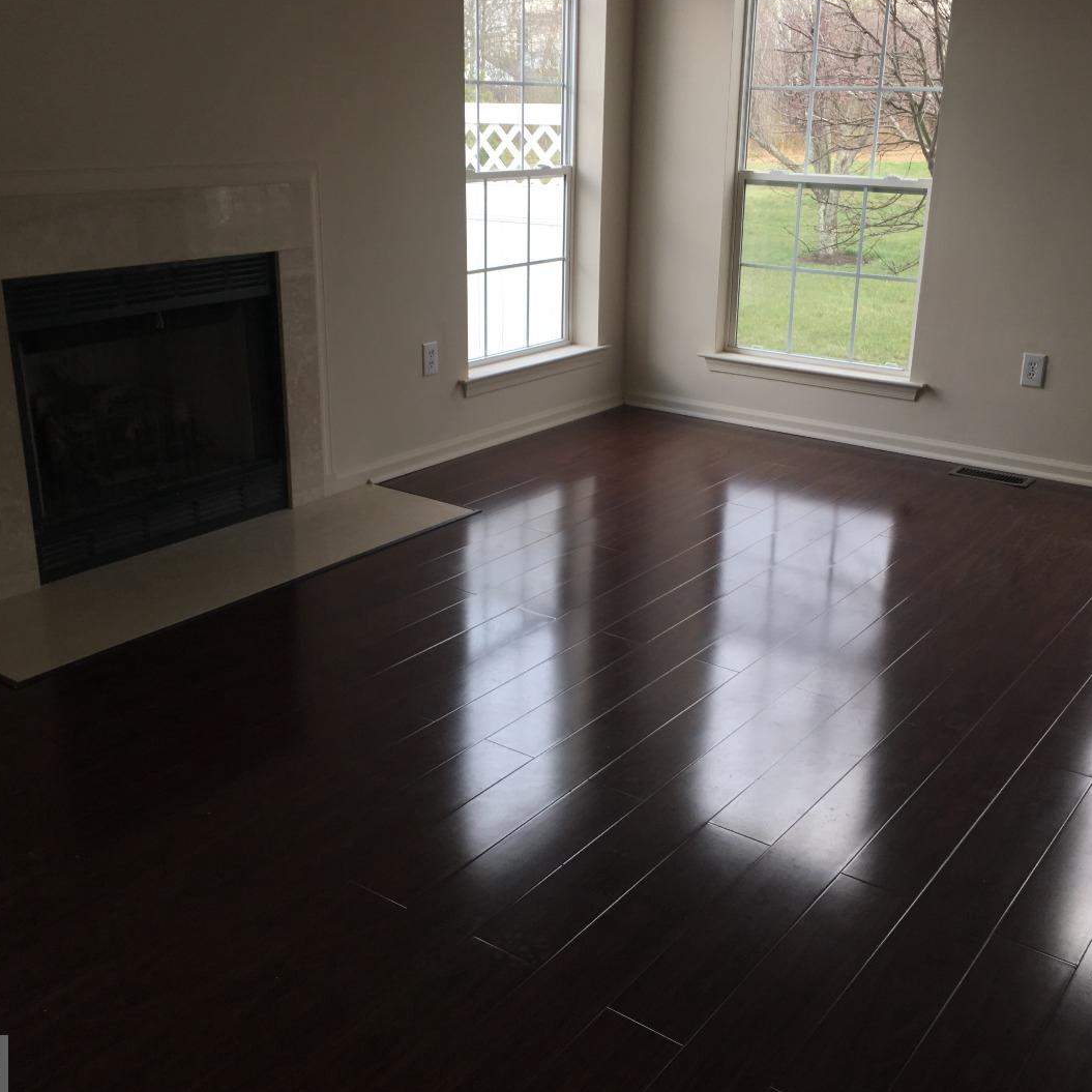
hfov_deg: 47.2
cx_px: 572
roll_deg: -0.8
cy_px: 535
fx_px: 1249
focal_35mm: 35
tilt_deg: -18.7
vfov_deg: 47.2
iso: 25
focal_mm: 4.15
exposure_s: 1/45
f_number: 2.2
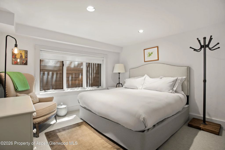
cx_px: 112
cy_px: 75
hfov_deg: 93.3
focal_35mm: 17
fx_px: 106
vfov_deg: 70.5
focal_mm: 17
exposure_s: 1/2.5
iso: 400
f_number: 7.1
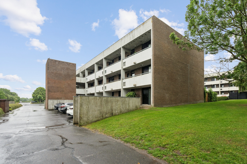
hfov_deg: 96.7
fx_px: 110
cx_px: 124
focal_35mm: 16
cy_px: 82
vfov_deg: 73.7
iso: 800
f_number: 4
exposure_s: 1/800
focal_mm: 16
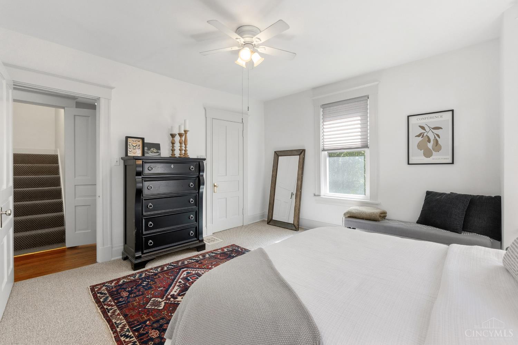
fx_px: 216
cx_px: 259
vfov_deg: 77.3
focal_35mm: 15
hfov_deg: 100.4
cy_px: 172
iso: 400
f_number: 9
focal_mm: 10
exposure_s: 1/3
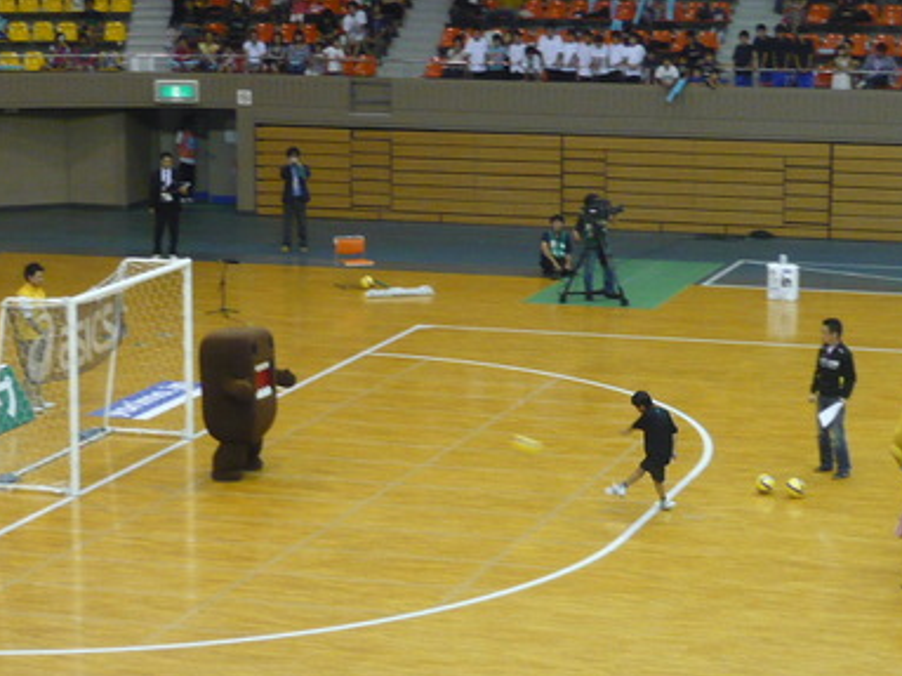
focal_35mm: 102
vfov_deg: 14.5
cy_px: 347
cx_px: 447
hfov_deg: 19.3
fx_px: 2657
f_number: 3.5
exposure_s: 1/50
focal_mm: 9.6
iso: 320
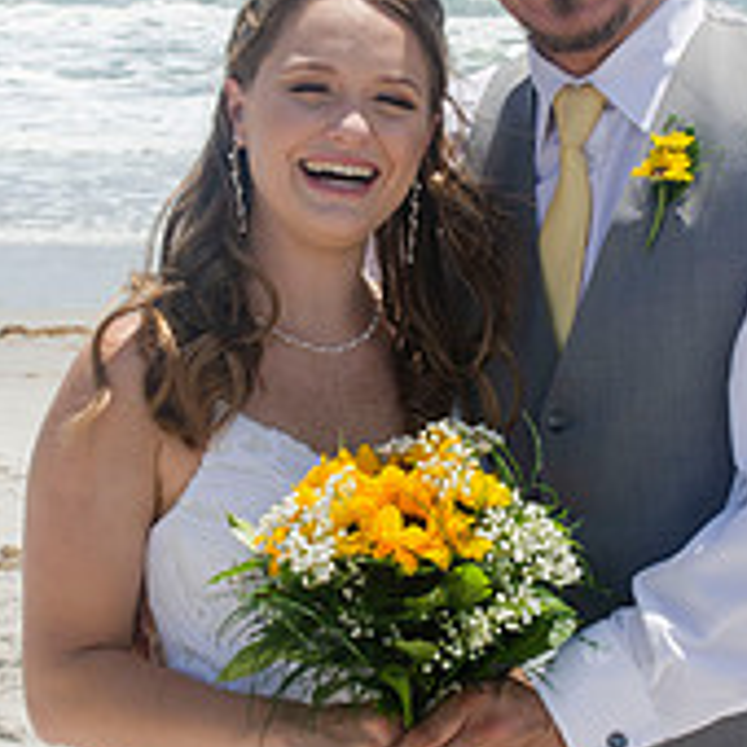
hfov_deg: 12.9
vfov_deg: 12.9
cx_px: 470
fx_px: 3296
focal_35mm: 135
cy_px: 426
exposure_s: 1/250
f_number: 11
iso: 100
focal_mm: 40
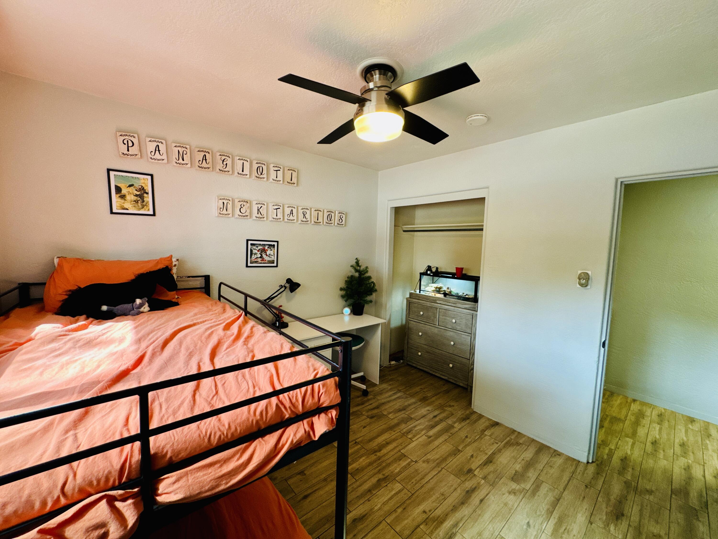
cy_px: 270
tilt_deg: -5.4
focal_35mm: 14
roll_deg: -2.5
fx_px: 290
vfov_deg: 85.7
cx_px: 359
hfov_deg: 102.1
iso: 320
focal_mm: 2.22
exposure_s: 1/120
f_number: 2.2
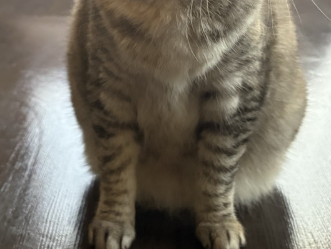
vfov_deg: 24.0
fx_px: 564
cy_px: 16
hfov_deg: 32.5
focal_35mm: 59
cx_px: 114
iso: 500
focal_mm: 5.96
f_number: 1.6
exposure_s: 1/60
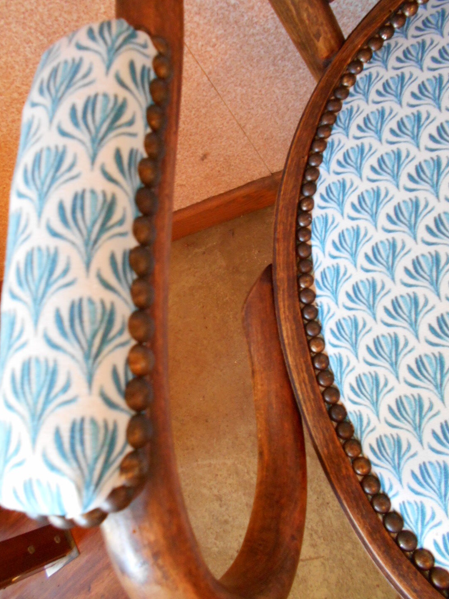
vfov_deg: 61.6
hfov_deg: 48.2
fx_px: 501
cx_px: 209
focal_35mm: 29
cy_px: 287
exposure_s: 1/8
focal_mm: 4.6
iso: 450
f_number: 3.2
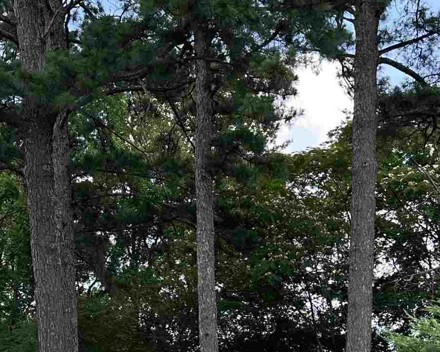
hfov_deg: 23.7
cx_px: 148
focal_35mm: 80
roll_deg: +0.9
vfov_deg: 17.8
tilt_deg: -0.1
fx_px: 1042
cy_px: 471
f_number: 1.78
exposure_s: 1/887
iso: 80
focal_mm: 6.86
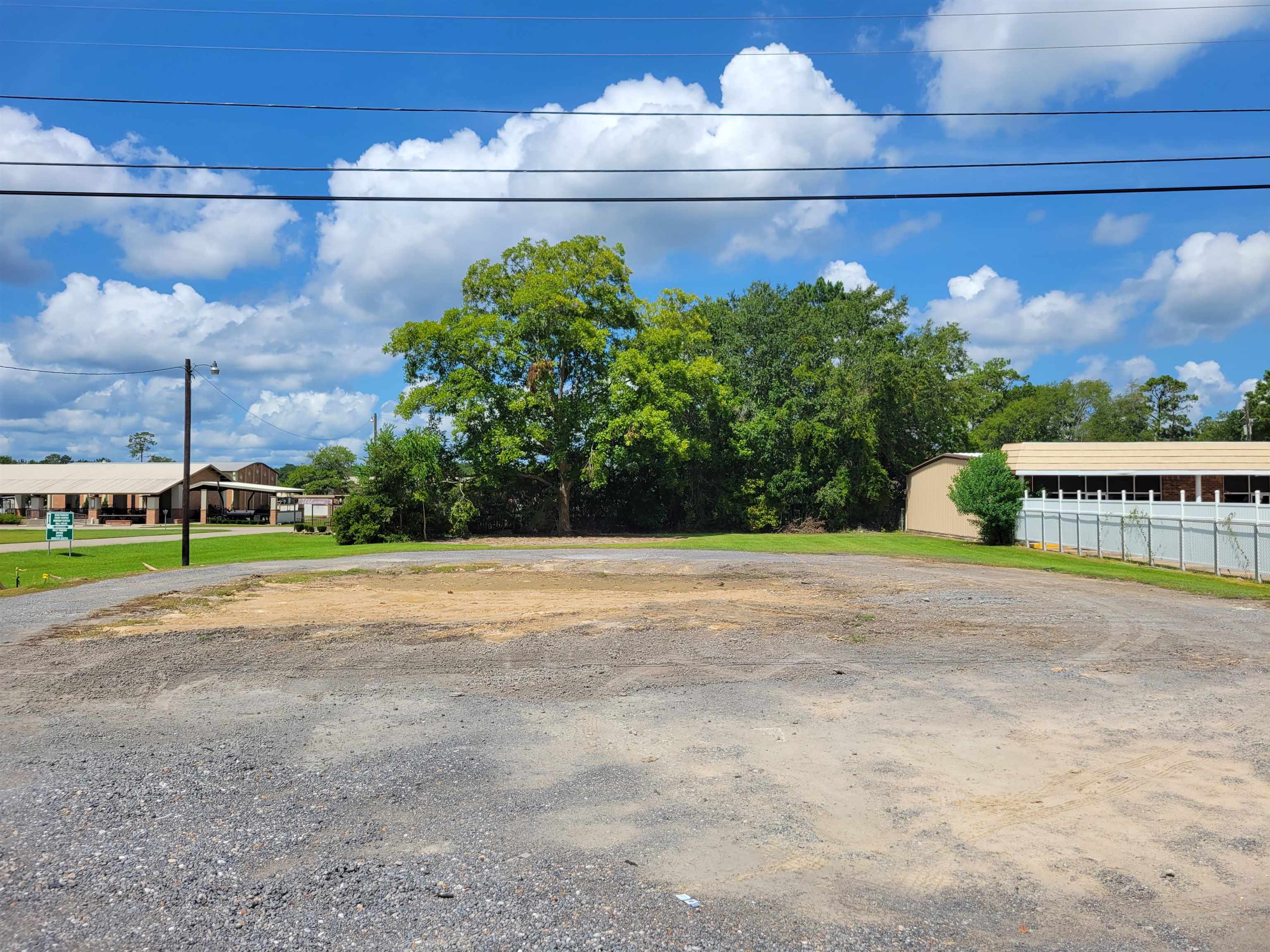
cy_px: 476
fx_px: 954
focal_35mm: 26
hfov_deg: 67.3
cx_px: 635
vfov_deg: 53.1
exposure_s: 1/3464
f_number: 1.8
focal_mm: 5.4
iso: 40
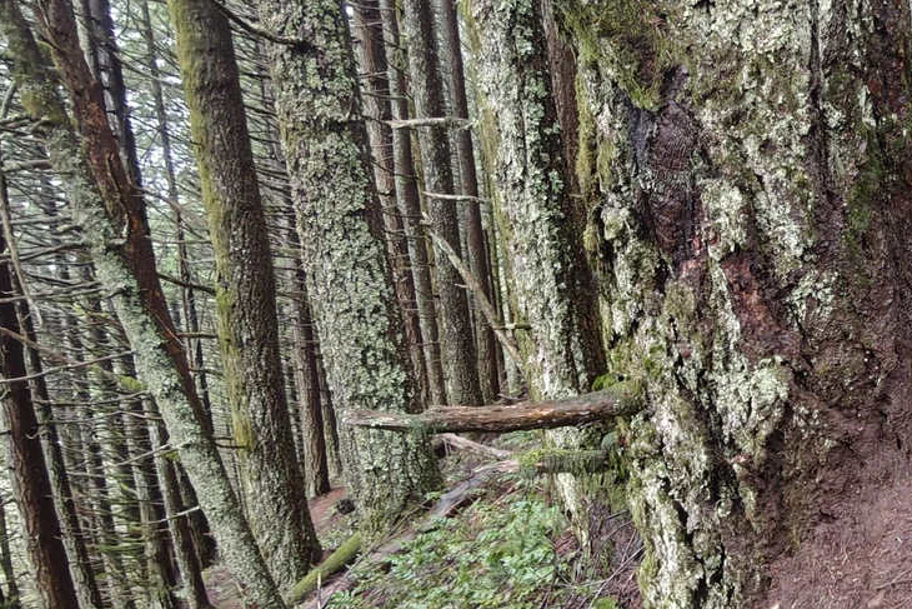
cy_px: 311
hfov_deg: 38.7
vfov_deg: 28.7
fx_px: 1191
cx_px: 836
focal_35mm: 47
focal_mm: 2.3
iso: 1600
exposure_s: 1/63
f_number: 2
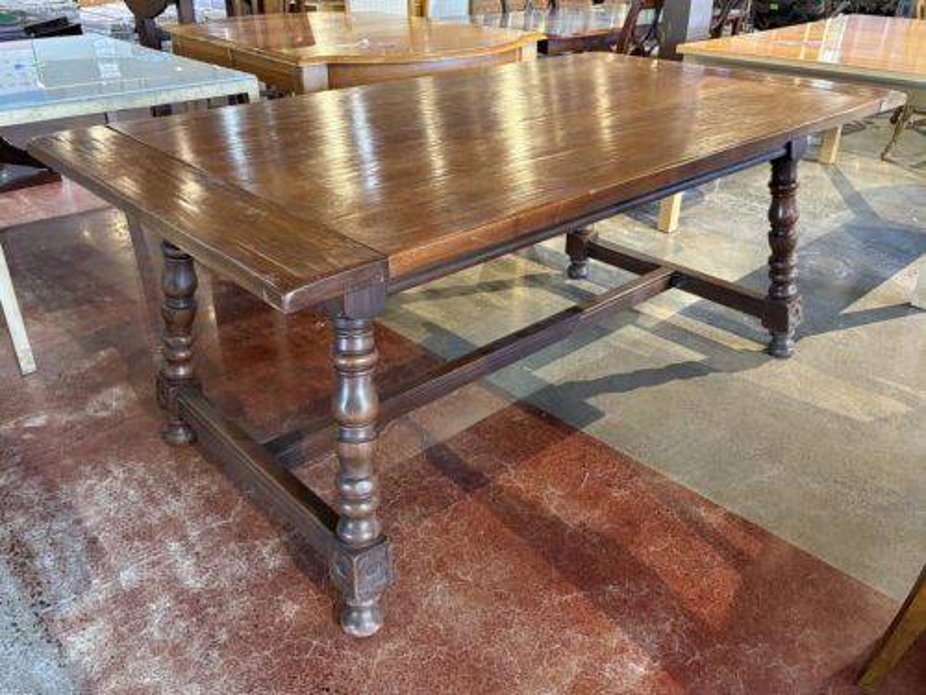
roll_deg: +0.4
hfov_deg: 67.3
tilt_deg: -26.8
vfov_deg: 53.1
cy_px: 348
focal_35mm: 26
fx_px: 696
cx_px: 463
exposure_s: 1/60
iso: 320
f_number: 1.6
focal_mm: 5.96
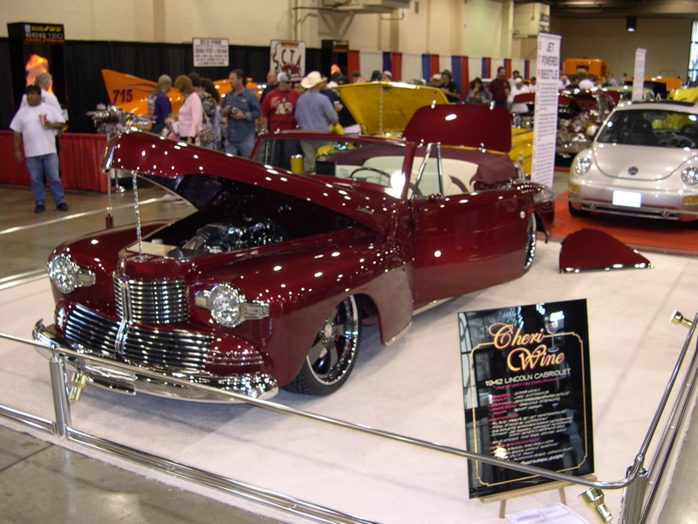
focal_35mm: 38
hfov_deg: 49.0
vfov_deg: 37.7
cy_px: 262
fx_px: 766
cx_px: 349
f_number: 2.8
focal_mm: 8
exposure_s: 1/30
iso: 102
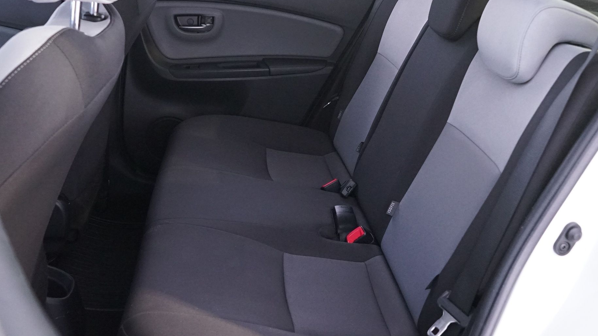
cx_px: 325
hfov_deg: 50.4
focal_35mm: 40
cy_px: 157
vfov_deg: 29.7
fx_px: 634
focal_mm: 28
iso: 5000
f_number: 6.3
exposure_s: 1/10
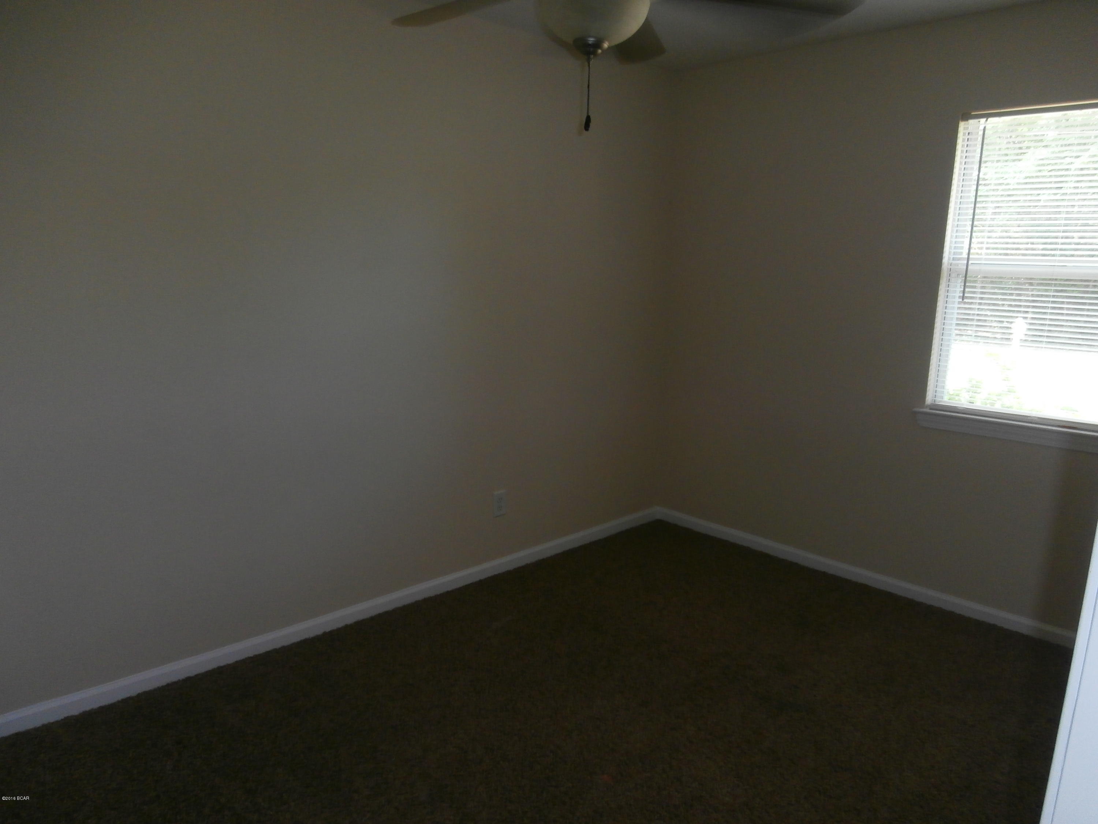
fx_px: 761
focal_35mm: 24
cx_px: 549
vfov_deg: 56.8
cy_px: 412
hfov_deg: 71.6
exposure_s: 1/30
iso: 200
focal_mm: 4.2
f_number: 3
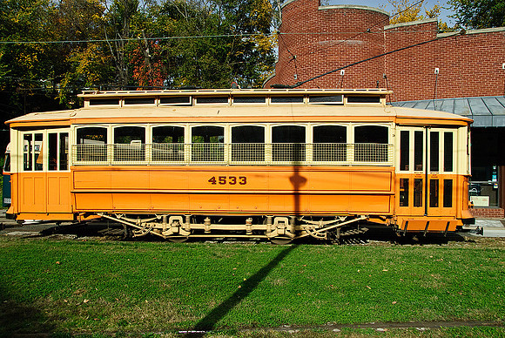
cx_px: 252
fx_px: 463
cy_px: 169
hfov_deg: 57.2
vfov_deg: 40.1
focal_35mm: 33
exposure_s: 1/500
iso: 400
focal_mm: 22
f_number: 8
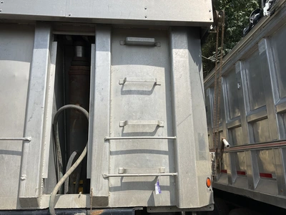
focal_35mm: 29
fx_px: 240
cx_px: 143
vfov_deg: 48.2
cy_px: 108
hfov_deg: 61.7
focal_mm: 3
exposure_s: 1/2538
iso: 25
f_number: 1.8
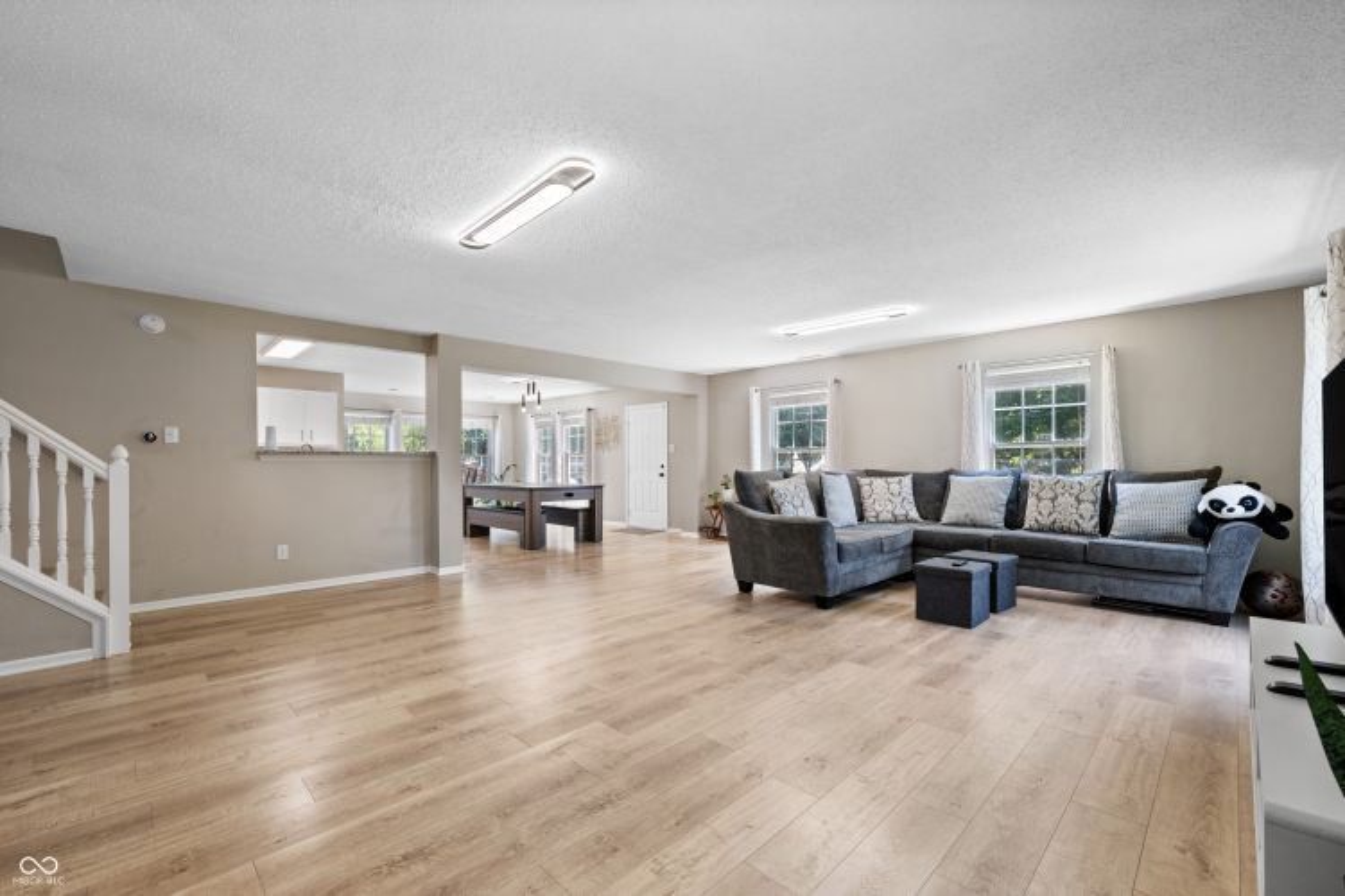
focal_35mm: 15
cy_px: 448
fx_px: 560
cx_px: 672
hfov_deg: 100.4
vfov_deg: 77.3
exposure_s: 1/15
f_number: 9
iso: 1400
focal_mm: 15
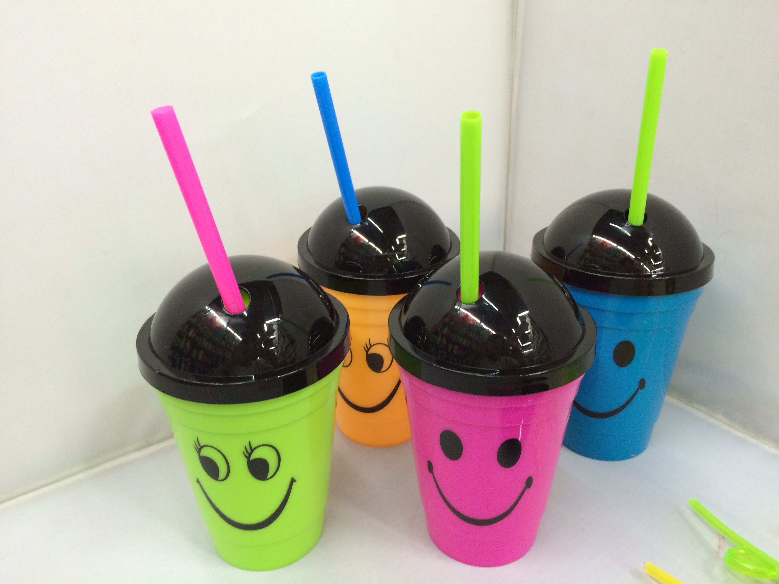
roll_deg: +1.8
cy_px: 292
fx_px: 653
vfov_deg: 48.2
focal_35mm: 29
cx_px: 390
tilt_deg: -26.7
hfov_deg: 61.7
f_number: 2.2
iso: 200
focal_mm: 4.15
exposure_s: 1/33
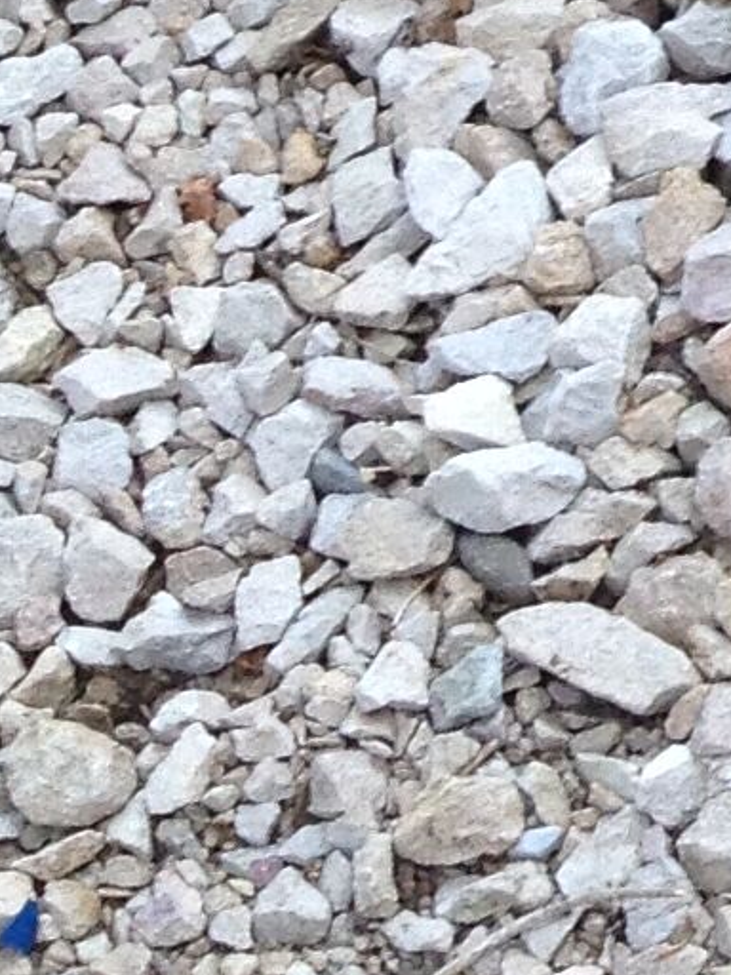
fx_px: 6279
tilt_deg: -45.5
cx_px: 2254
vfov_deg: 8.4
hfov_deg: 6.1
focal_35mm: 223
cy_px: -958
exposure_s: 1/60
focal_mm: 4.28
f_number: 2.4
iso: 50
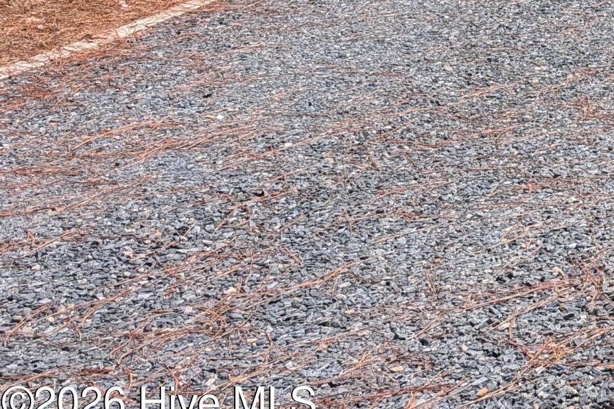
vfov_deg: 15.1
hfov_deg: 20.4
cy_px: -278
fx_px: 1381
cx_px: 993
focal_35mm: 81
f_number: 1.68
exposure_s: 1/751
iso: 20
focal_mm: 6.9
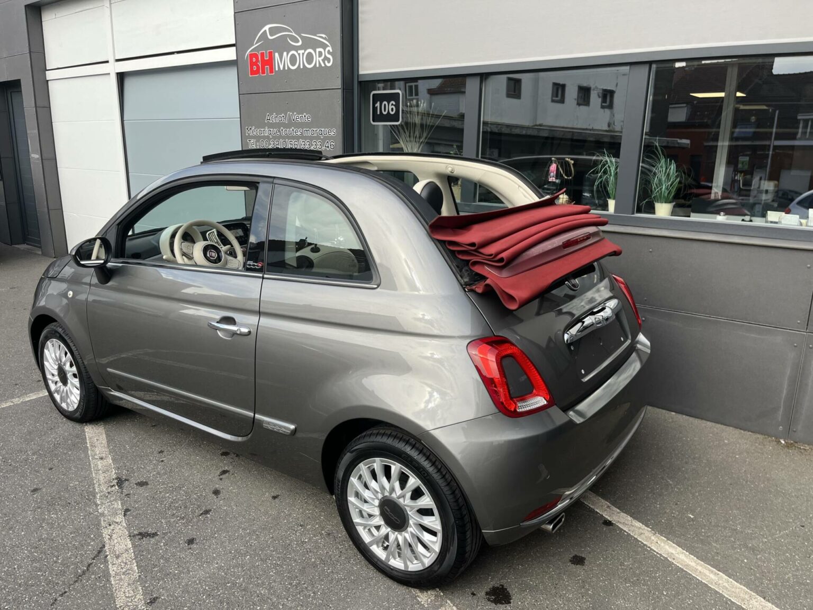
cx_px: 406
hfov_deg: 67.3
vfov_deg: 53.1
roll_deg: -0.4
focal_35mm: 26
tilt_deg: -14.2
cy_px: 305
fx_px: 611
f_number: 1.6
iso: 50
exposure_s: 1/710
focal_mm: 5.1
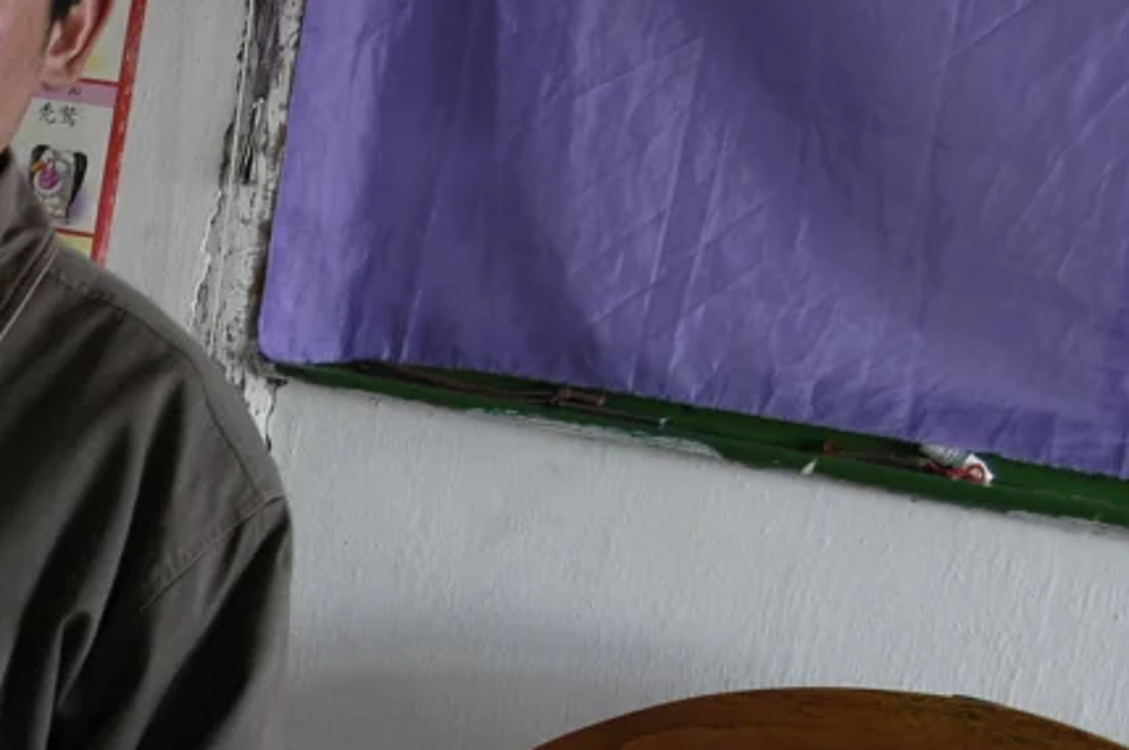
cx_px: -303
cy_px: 624
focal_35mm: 84
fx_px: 2631
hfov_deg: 22.0
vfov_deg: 16.1
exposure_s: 1/50
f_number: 3.2
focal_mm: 20
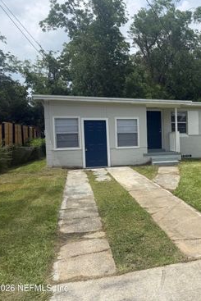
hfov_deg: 35.7
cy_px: 148
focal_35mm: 34
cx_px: 194
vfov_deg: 55.8
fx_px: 284
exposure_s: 1/5319
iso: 80
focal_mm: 6.76
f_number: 1.78
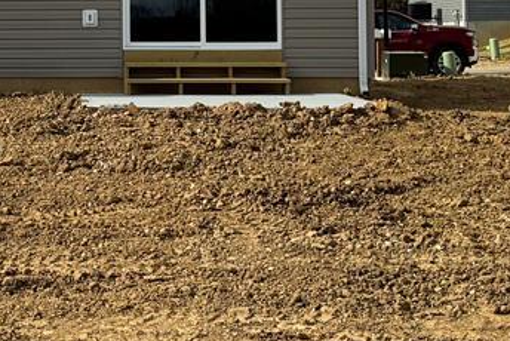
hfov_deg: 16.7
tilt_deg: +1.1
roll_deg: -0.4
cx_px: -145
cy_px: 10
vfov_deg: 11.7
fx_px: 1645
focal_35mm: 116
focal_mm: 6.86
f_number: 1.78
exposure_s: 1/6410
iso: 80
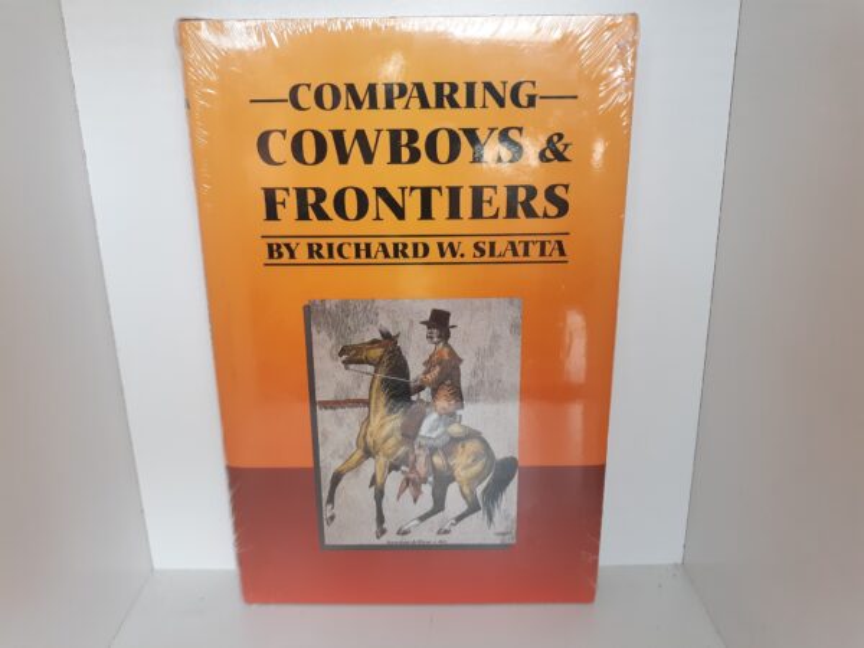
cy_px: 324
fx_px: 699
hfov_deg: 63.4
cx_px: 432
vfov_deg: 49.7
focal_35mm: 28
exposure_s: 1/40
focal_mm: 3.7
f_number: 1.7
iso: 125
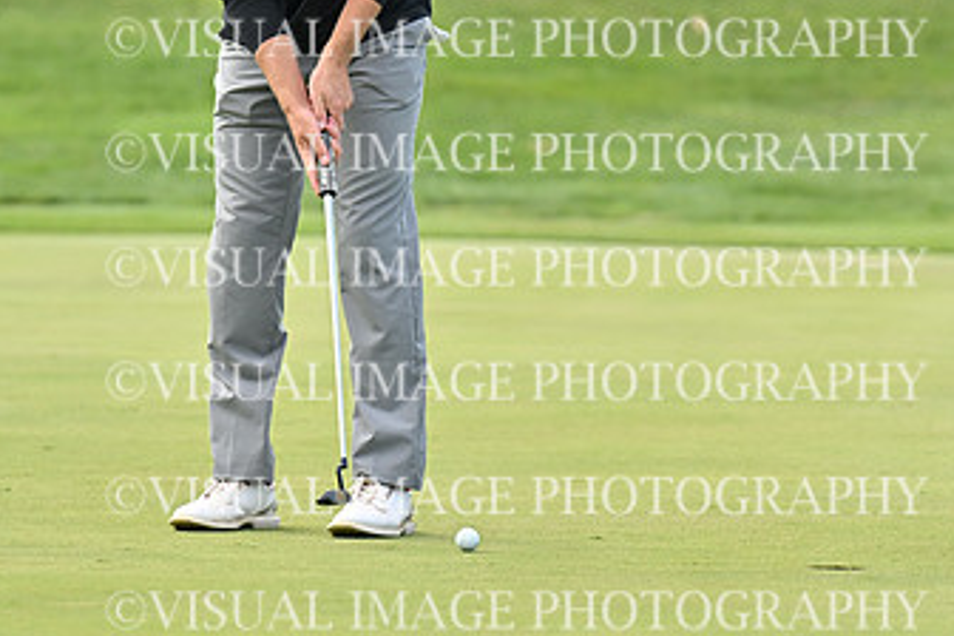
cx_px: 517
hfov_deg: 4.0
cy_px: 95
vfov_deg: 2.7
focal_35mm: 518
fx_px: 13726
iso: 200
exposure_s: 1/1250
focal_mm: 200
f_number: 3.5
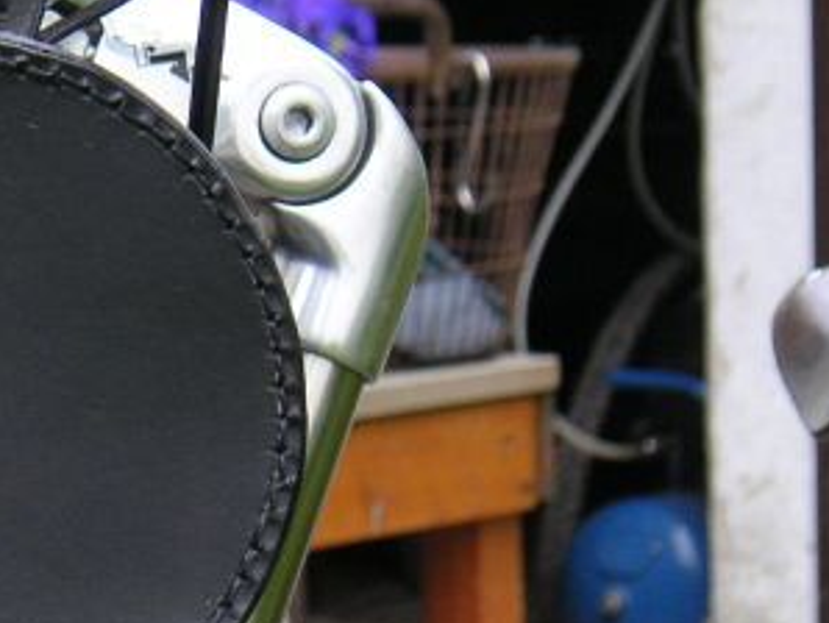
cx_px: -95
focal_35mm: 161
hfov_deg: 12.1
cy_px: 406
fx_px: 3859
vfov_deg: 9.2
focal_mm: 9.3
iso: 80
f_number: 3
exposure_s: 1/60
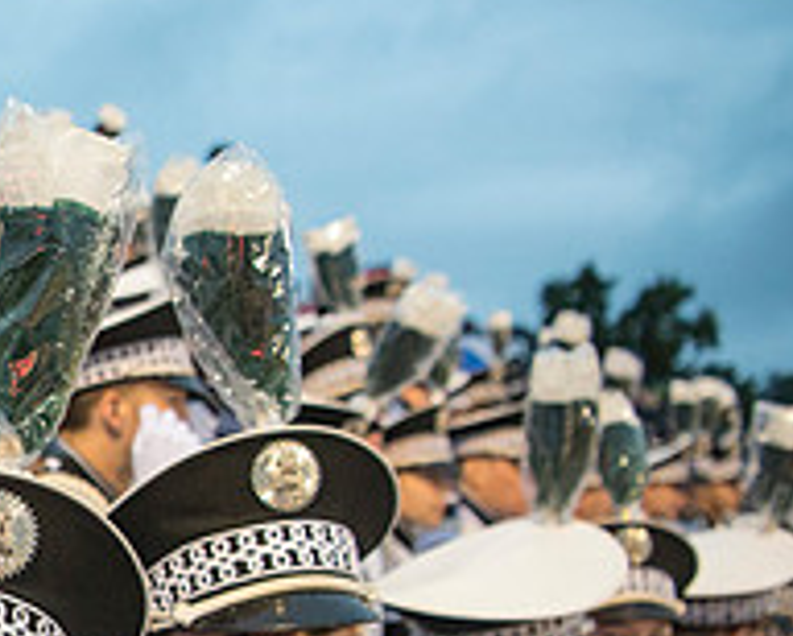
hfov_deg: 23.2
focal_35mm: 68
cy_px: 671
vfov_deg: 21.5
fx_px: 1598
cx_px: -351
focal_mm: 24
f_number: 3.2
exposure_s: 1/320
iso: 2000
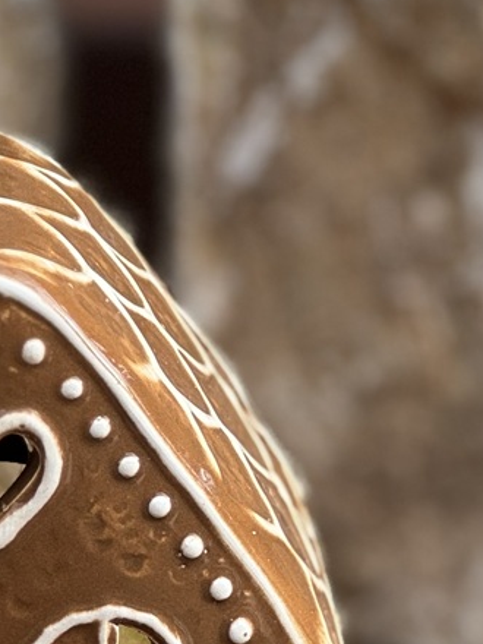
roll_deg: +0.5
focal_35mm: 280
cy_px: 599
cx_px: 34
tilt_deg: -17.7
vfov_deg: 7.1
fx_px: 5209
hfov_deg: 5.3
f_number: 2.8
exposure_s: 1/233
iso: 25
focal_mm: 9
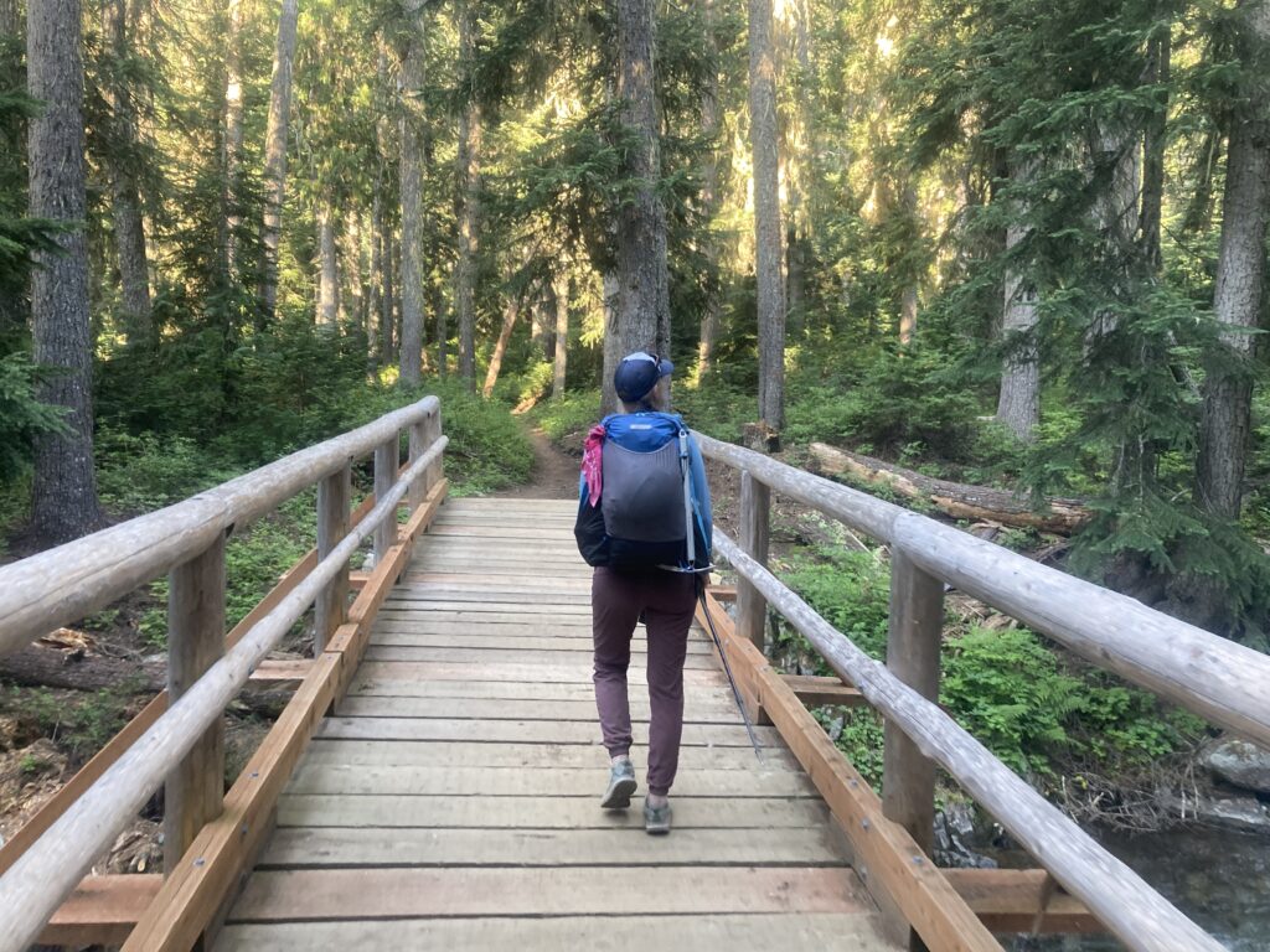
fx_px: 1027
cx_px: 635
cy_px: 476
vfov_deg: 49.7
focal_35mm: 28
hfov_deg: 63.4
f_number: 1.8
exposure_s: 1/79
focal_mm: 3.99
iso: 80
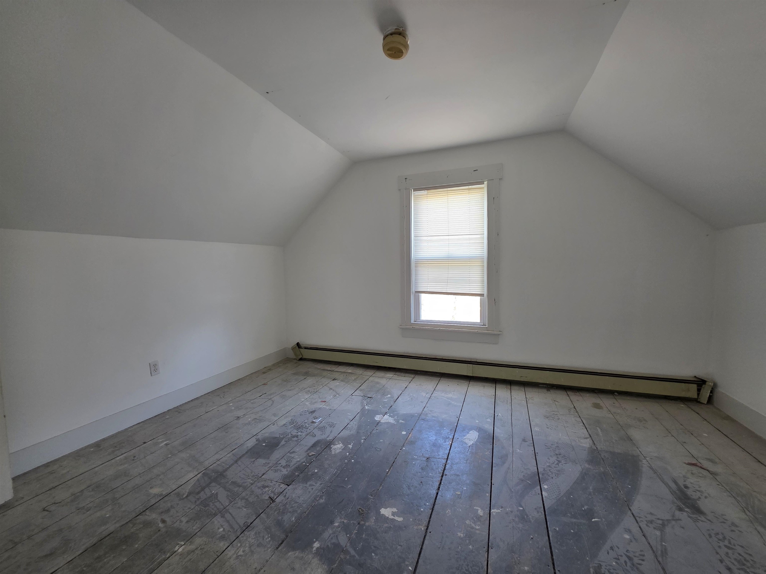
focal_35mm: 13
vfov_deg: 89.9
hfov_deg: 106.2
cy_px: 287
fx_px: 288
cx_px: 383
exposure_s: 1/60
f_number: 1.9
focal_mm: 2.2
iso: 160
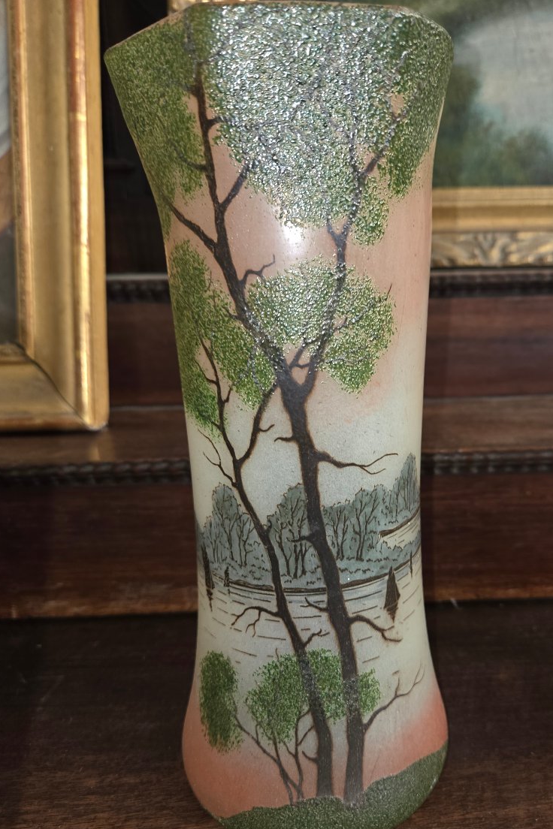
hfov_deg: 49.2
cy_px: 438
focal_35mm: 26
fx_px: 599
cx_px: 333
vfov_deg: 69.3
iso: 1000
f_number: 1.8
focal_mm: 5.4
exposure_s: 1/25
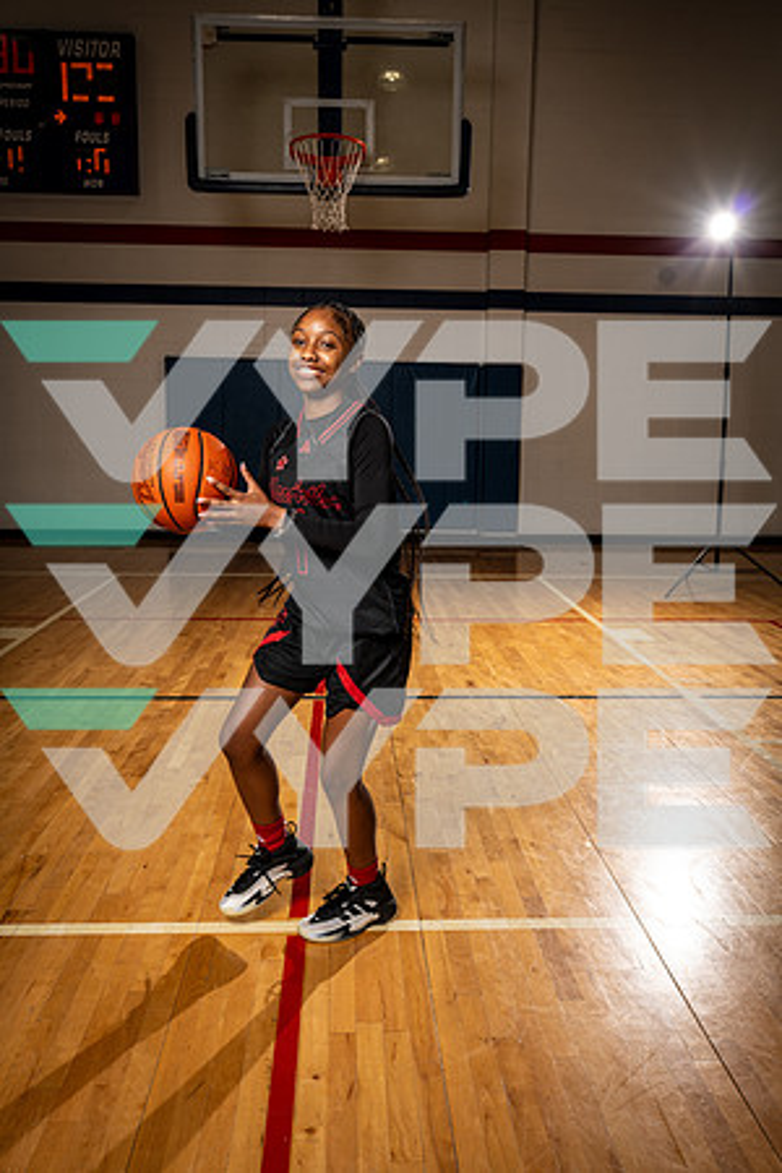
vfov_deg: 63.7
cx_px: 391
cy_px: 586
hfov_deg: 45.0
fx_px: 945
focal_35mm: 29
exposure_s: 1/250
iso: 125
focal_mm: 29
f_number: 5.6
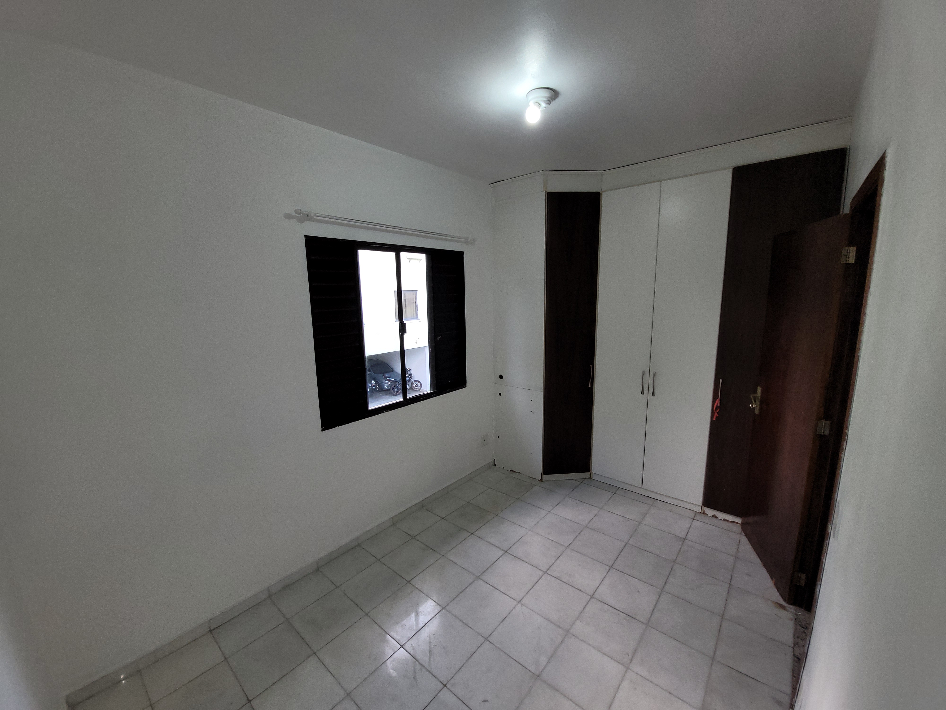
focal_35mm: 13
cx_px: 473
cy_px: 355
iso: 50
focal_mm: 1.74
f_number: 2.2
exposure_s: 1/60
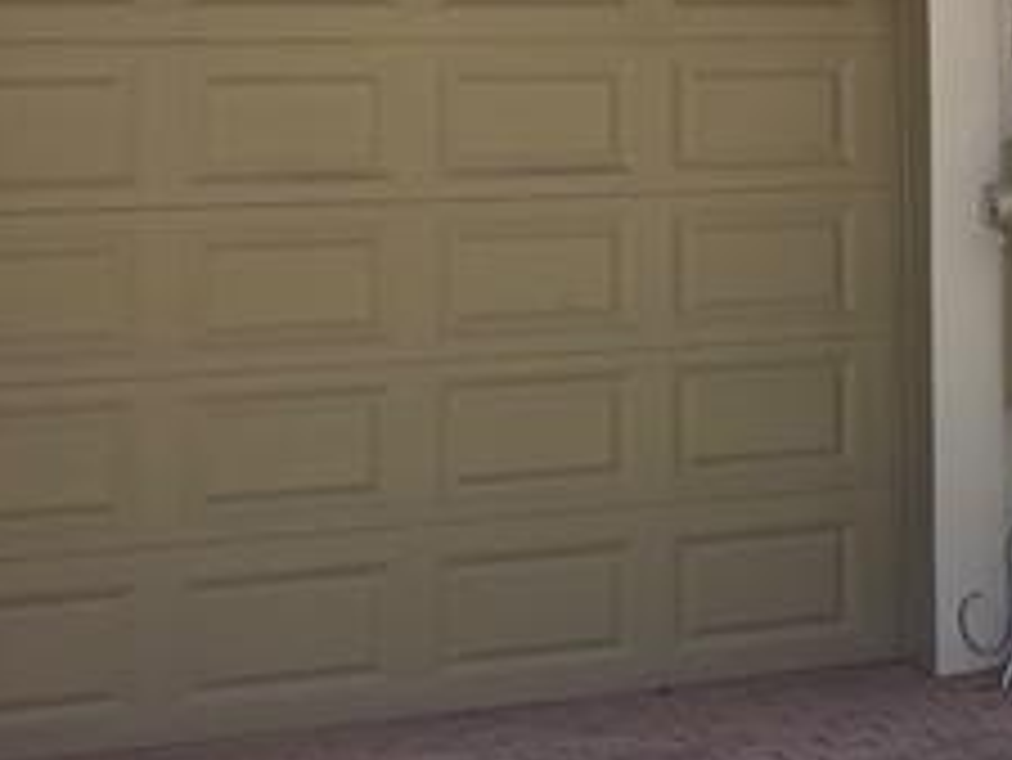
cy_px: -85
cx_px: 2006
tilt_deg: +5.5
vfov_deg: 13.3
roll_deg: +2.2
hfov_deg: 14.9
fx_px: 3188
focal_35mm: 109
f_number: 1.78
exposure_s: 1/3425
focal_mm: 6.76
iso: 80
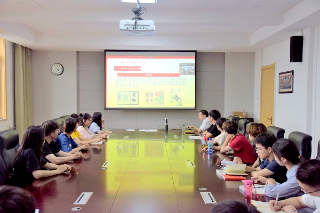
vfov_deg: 35.1
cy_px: 106
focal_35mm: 38
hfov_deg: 50.7
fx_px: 338
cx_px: 160
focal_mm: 38
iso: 500
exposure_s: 1/160
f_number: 6.3
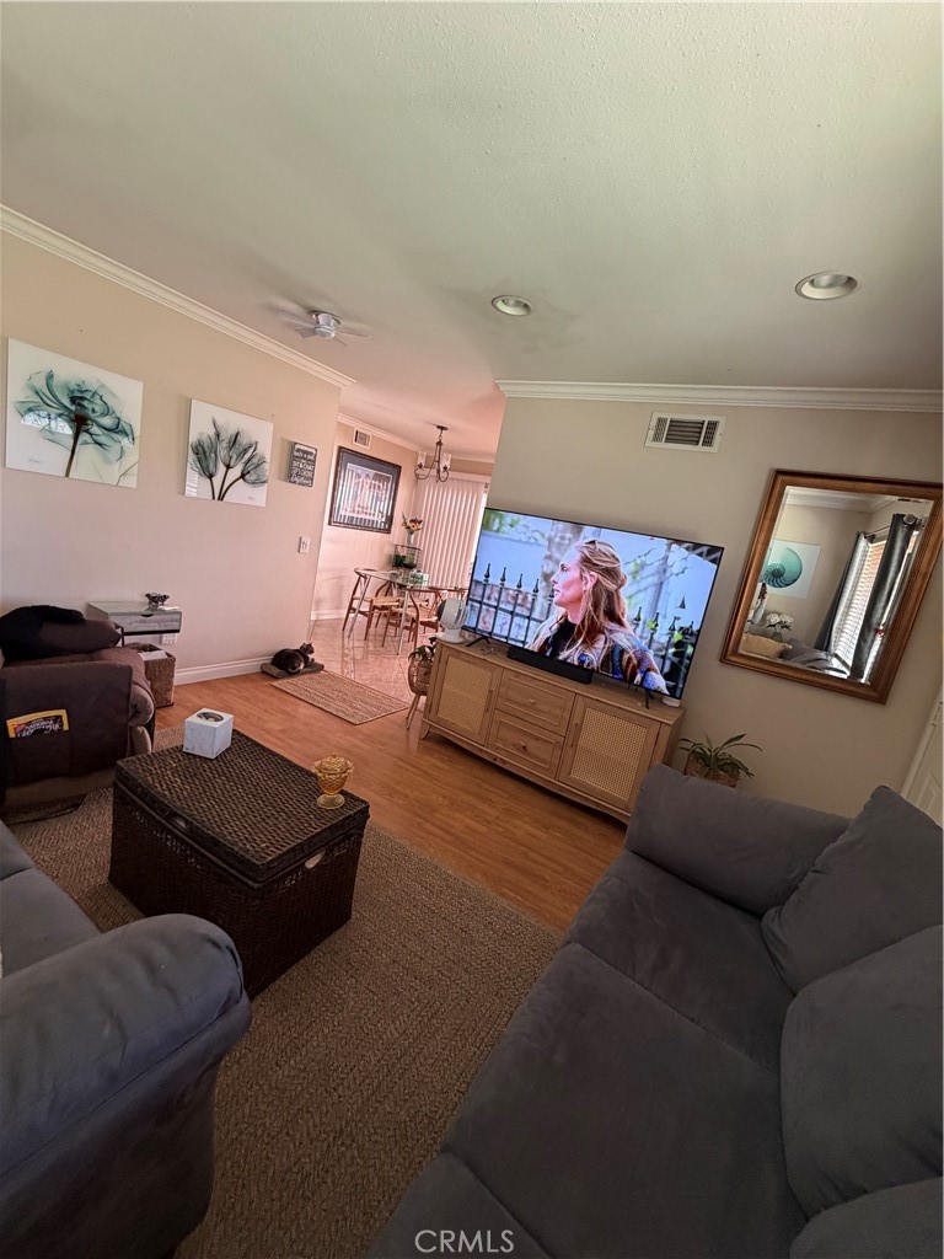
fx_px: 509
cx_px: 472
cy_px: 630
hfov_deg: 85.7
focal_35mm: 14
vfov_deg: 102.1
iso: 320
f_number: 2.2
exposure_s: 1/60
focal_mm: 2.22
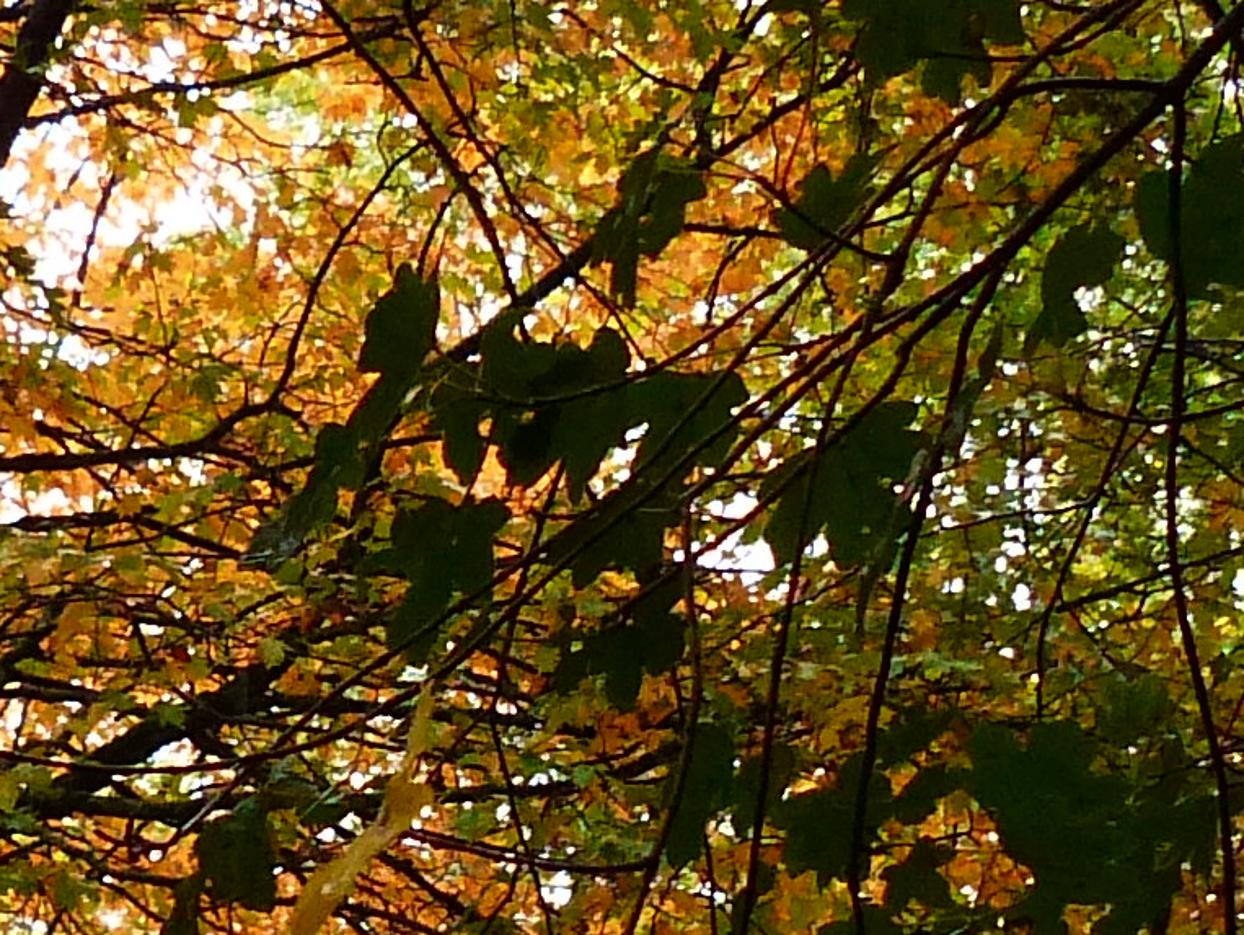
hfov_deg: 15.0
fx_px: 4710
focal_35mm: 131
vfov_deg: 11.3
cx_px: 447
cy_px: 720
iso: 250
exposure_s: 1/60
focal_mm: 4.5
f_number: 2.8
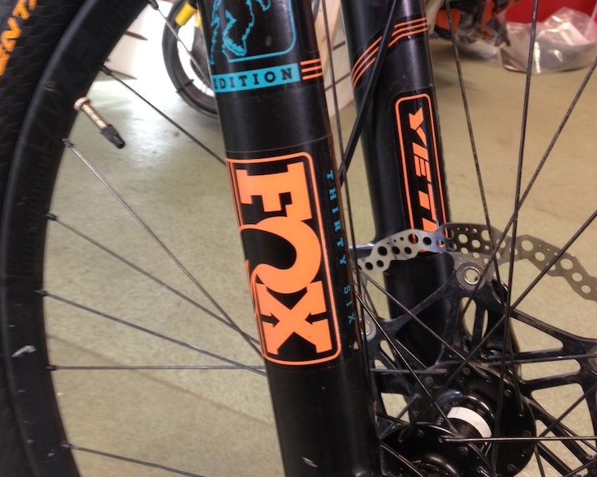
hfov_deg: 38.8
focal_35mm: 48
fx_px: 848
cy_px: 151
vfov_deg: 31.1
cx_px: 297
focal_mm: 4.28
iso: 100
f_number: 2.4
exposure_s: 1/20
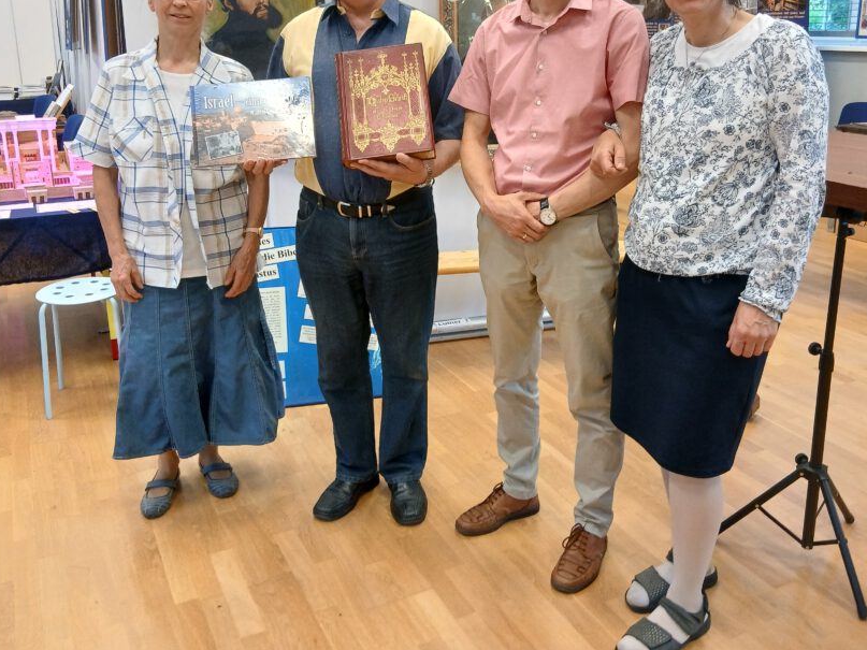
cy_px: 239
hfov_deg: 55.3
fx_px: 826
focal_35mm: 33
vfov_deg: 42.6
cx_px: 472
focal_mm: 3.98
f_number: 1.8
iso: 200
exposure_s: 1/33.3
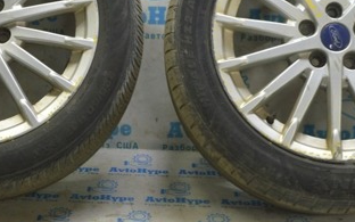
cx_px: 130
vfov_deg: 17.7
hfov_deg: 28.5
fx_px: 697
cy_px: 9
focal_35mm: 72
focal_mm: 23
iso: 400
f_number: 5.6
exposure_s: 1/20
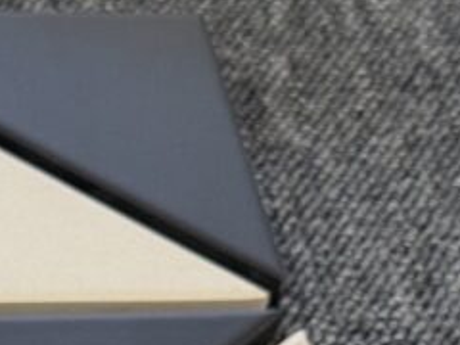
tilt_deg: -49.7
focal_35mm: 205
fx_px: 2724
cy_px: 692
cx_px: -477
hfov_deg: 9.0
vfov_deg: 7.0
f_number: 1.78
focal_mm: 6.76
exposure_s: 1/68
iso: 100
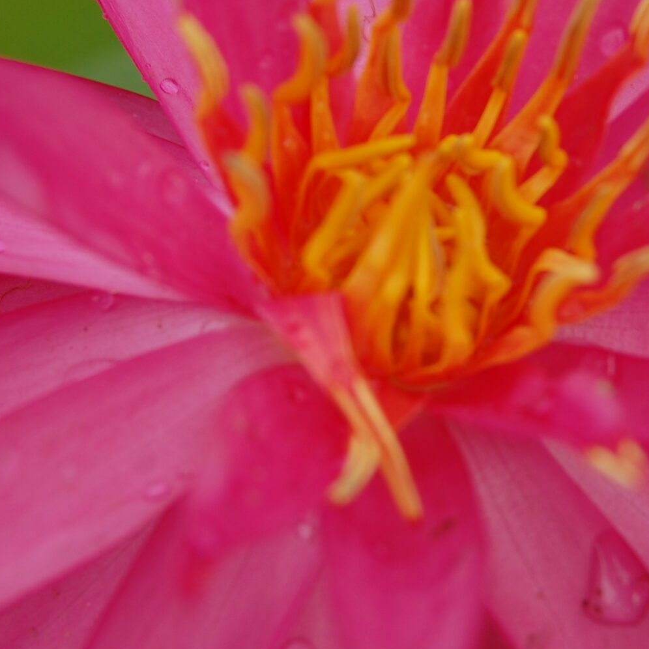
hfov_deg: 13.3
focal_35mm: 131
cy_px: 283
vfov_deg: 13.3
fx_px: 2779
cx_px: 433
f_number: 7.1
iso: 200
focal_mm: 40
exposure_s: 1/200
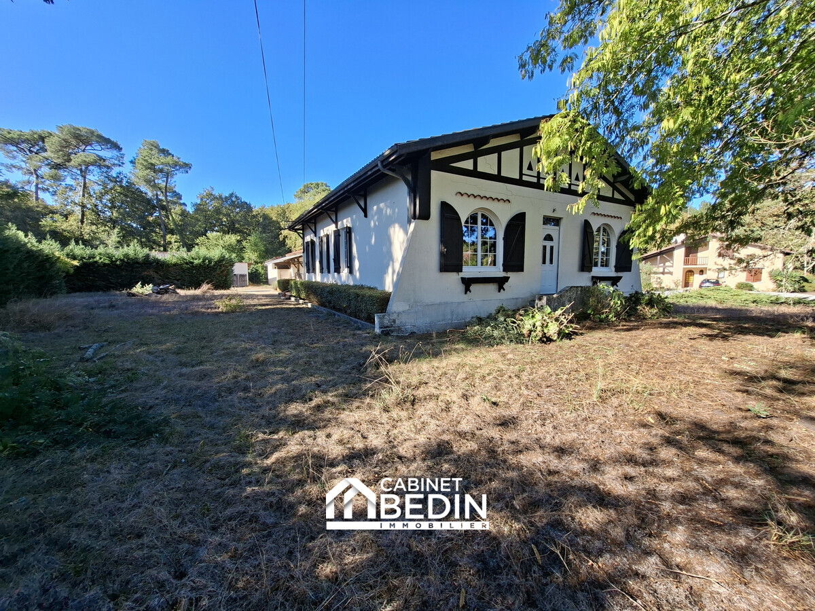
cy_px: 306
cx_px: 408
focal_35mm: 13
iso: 40
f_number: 2.2
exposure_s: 1/437
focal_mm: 1.74
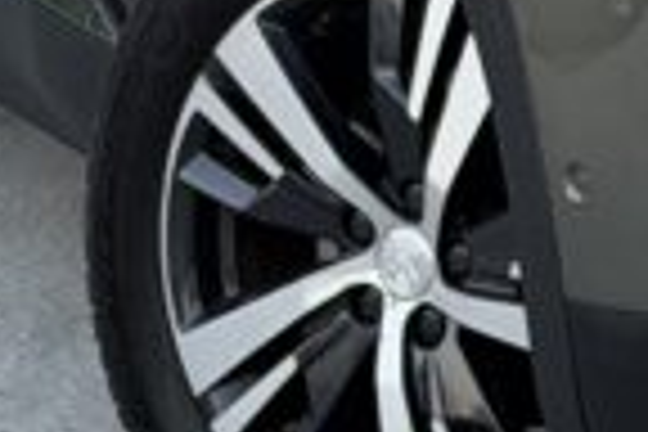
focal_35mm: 356
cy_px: -572
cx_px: 1192
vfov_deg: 3.8
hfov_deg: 5.7
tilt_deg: -4.5
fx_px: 6407
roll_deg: -1.4
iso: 64
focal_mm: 6.76
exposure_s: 1/156
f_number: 1.78
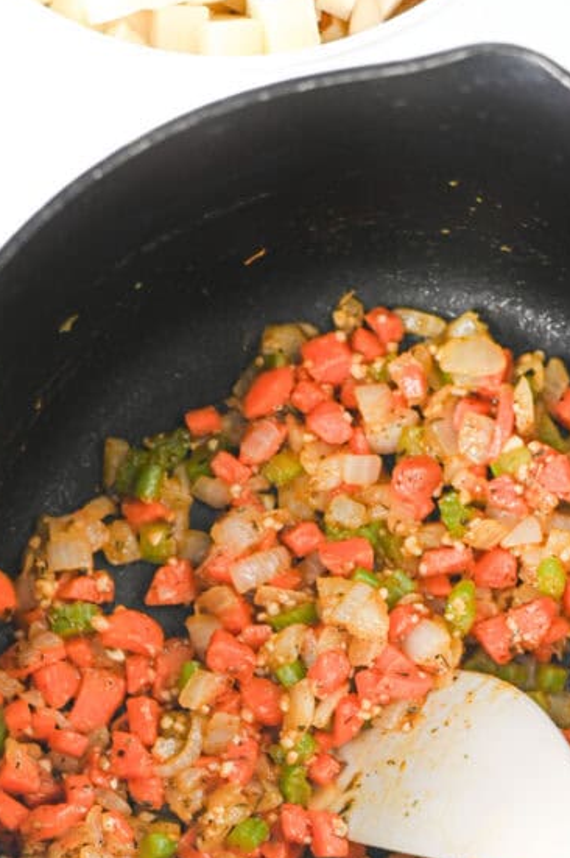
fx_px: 2214
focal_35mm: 93
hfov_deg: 14.6
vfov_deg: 21.7
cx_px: 384
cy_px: 679
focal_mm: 50
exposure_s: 1/125
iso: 1250
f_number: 4
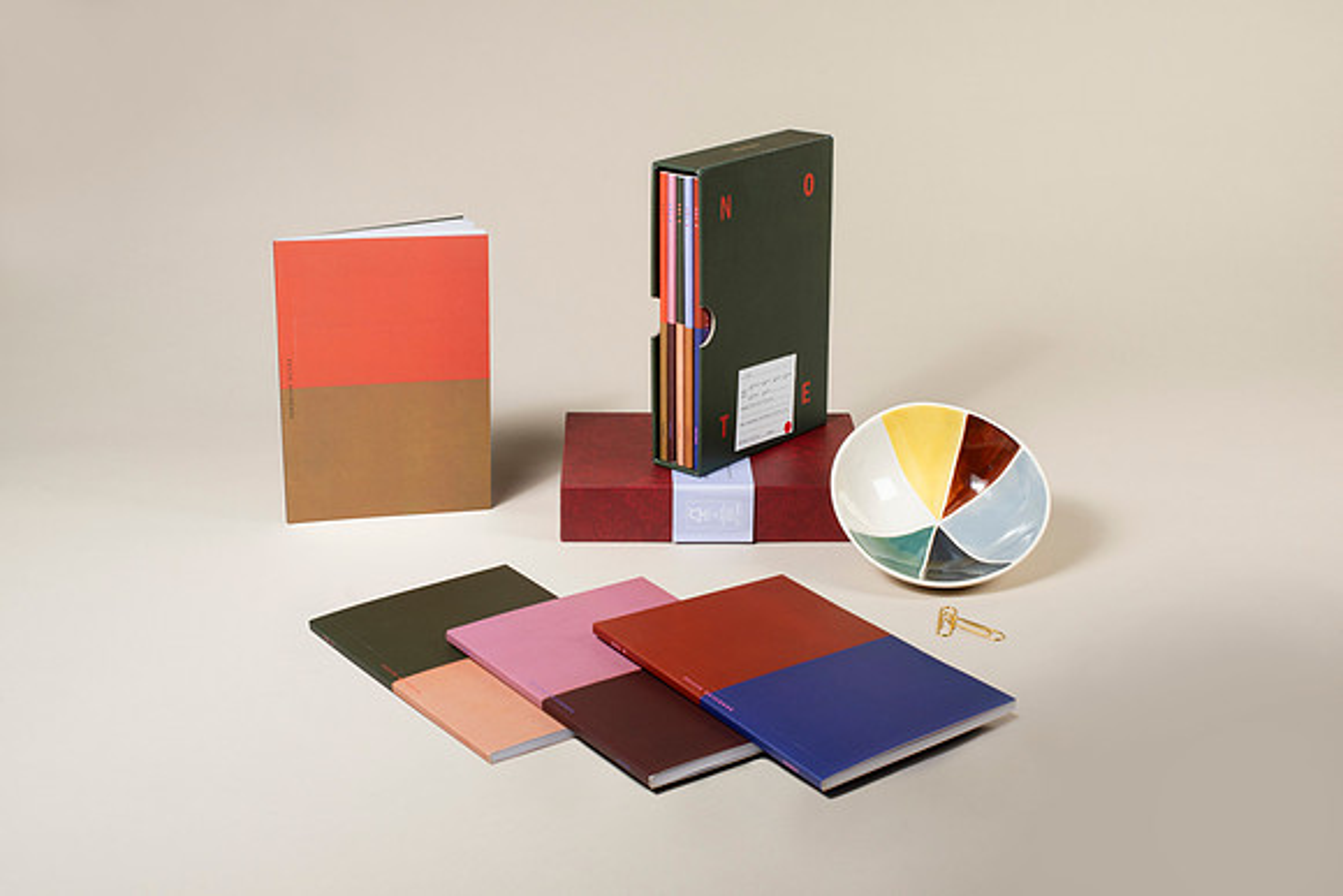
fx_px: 1866
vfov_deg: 27.0
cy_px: 448
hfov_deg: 39.6
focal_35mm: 50
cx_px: 672
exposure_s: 1/200
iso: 200
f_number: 16
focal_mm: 50
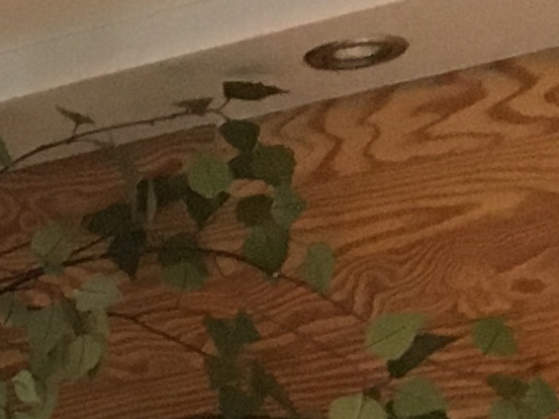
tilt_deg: -0.8
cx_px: -1161
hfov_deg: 8.1
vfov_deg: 6.6
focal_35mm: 207
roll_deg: -0.5
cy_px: 1187
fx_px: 3343
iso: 125
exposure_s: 1/30
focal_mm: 4.15
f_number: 2.2
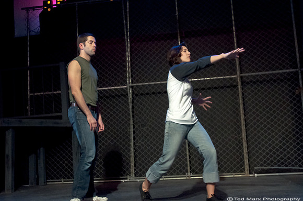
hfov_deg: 41.2
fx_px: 403
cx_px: 152
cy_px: 100
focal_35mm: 48
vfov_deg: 28.0
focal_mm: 32
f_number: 4
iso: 6400
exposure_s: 1/100
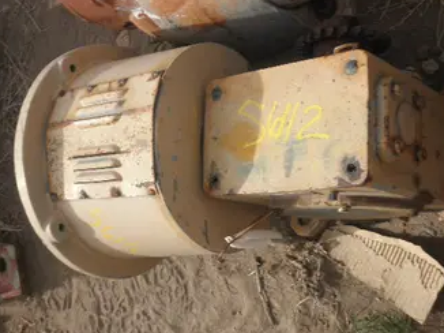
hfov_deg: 35.5
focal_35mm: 54
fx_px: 692
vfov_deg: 27.0
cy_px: 180
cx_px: 183
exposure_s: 1/80
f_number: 9.6
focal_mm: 7.9
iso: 64
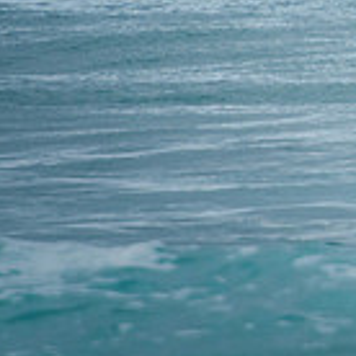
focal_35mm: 2145
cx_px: 722
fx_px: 24958
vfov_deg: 0.8
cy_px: -110
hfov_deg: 0.8
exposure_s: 1/2000
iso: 560
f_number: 5.6
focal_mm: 400
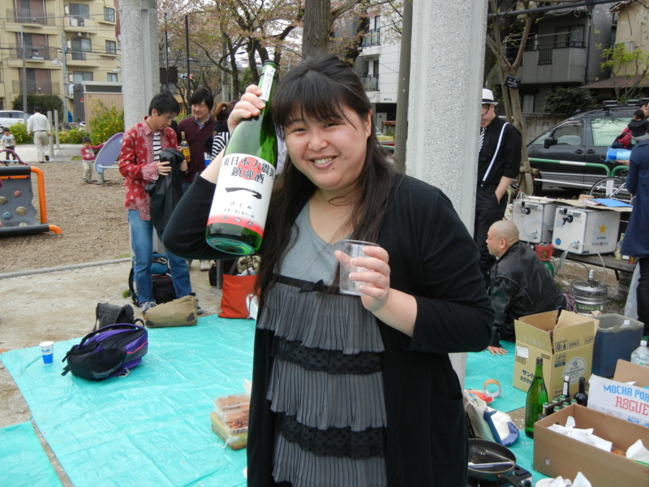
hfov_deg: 54.0
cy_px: 244
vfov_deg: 41.8
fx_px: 637
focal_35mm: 34
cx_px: 324
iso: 160
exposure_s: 1/286
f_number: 3.6
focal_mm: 6.2
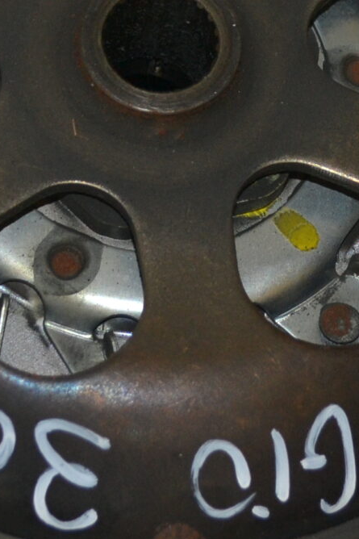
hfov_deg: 7.5
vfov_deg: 11.1
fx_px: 2754
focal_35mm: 184
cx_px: 120
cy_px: -28
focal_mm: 32
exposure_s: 1/60
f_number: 4.8
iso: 360
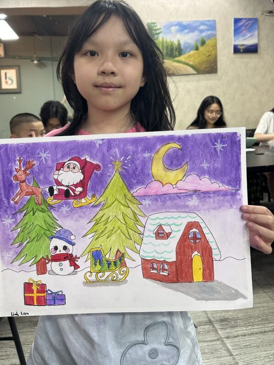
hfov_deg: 46.7
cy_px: 140
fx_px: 317
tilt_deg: -4.9
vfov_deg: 59.3
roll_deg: +1.8
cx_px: 121
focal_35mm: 30
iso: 200
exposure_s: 1/100
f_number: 1.78
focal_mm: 6.86
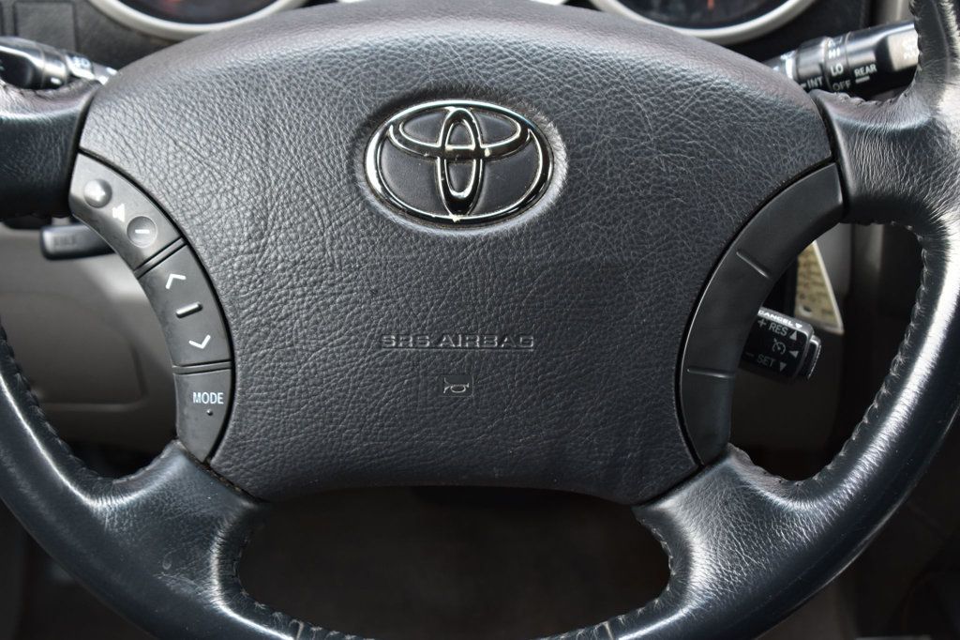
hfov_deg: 24.6
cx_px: 480
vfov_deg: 16.5
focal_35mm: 82
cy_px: 320
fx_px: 2199
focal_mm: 55
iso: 450
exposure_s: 1/15
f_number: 6.3
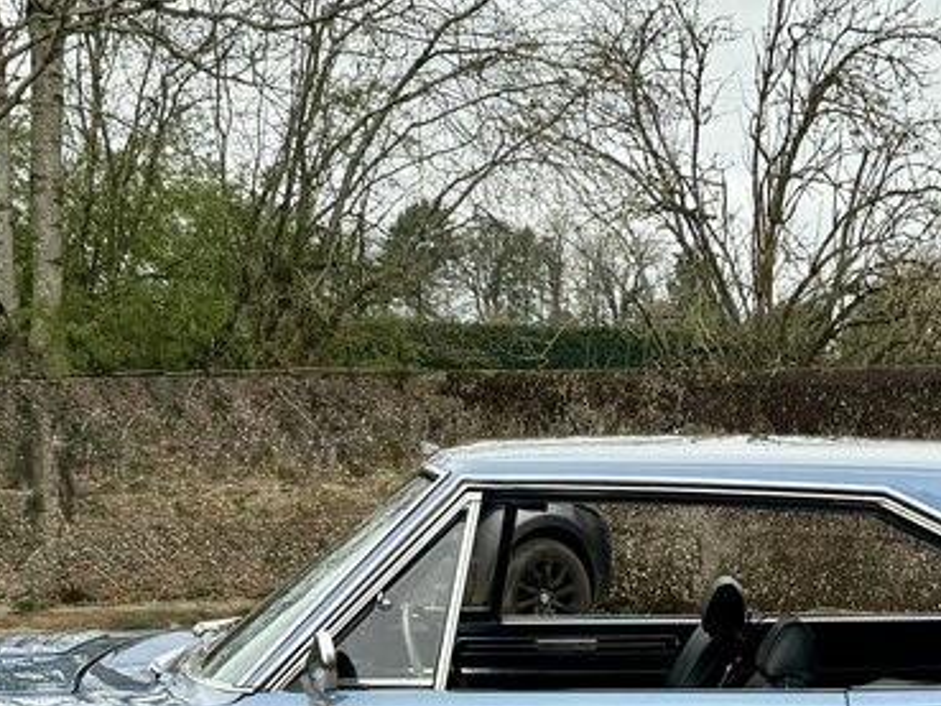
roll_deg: -0.7
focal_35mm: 78
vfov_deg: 17.5
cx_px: 681
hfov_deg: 24.8
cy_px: 974
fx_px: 2121
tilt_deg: -13.4
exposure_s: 1/335
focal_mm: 6.76
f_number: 1.78
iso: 80
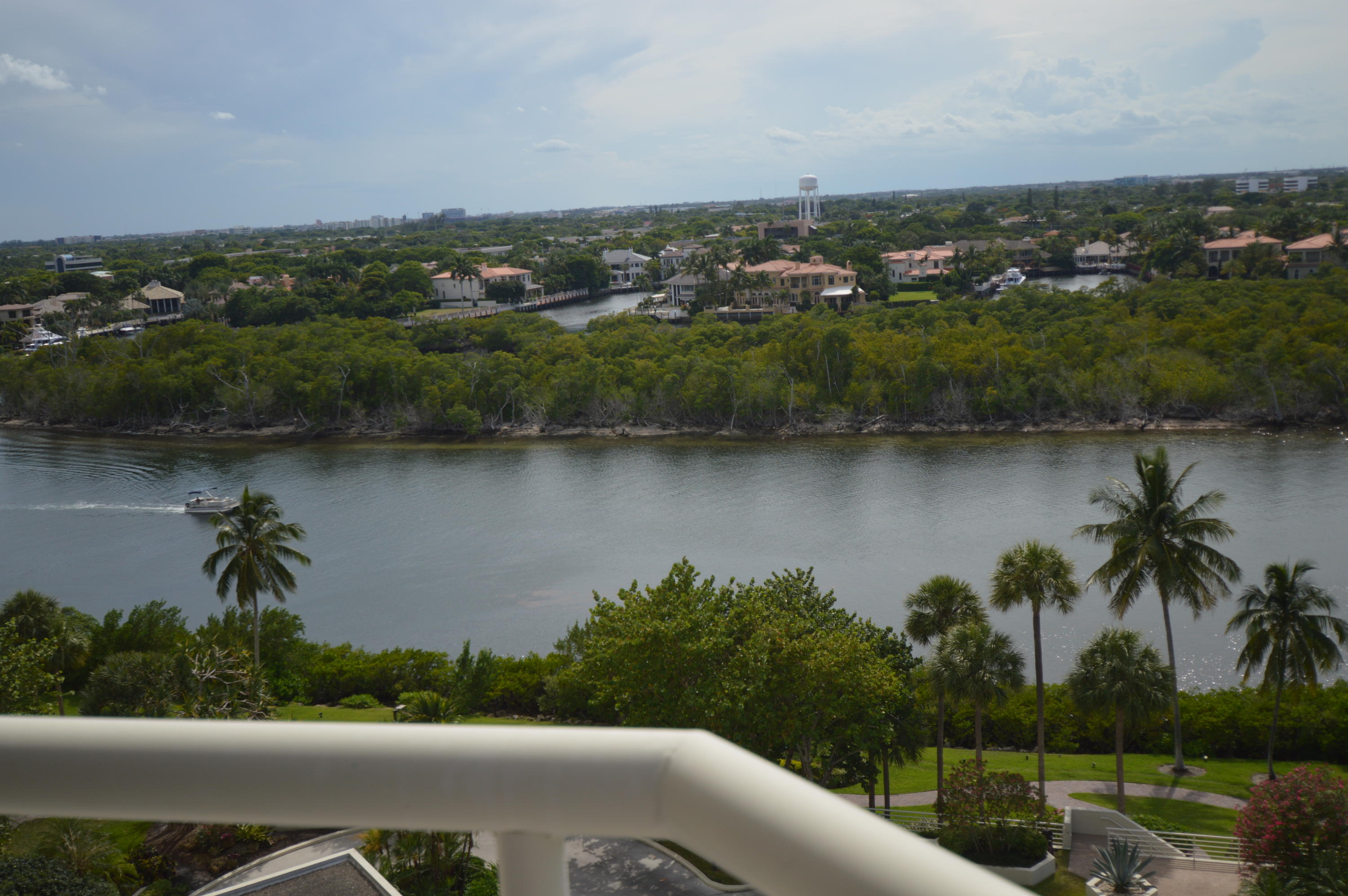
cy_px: 448
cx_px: 674
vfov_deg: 36.8
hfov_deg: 53.2
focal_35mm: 36
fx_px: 1347
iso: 100
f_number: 4.5
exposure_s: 1/800
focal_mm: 24
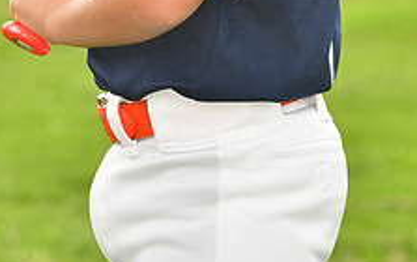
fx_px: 5872
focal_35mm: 516
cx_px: 233
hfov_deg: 4.1
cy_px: -232
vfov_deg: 2.5
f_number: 5
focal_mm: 130
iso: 200
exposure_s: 1/500
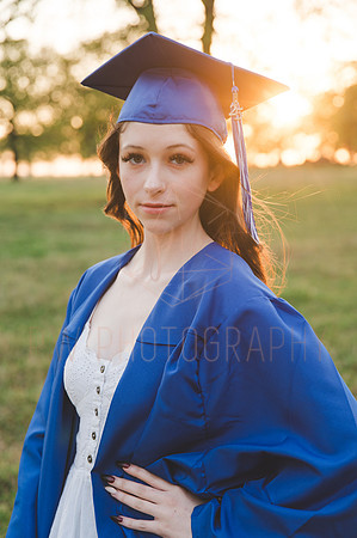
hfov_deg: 22.6
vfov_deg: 33.4
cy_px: 269
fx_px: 894
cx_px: 178
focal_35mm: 60
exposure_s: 1/200
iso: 100
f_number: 3.2
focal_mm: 60
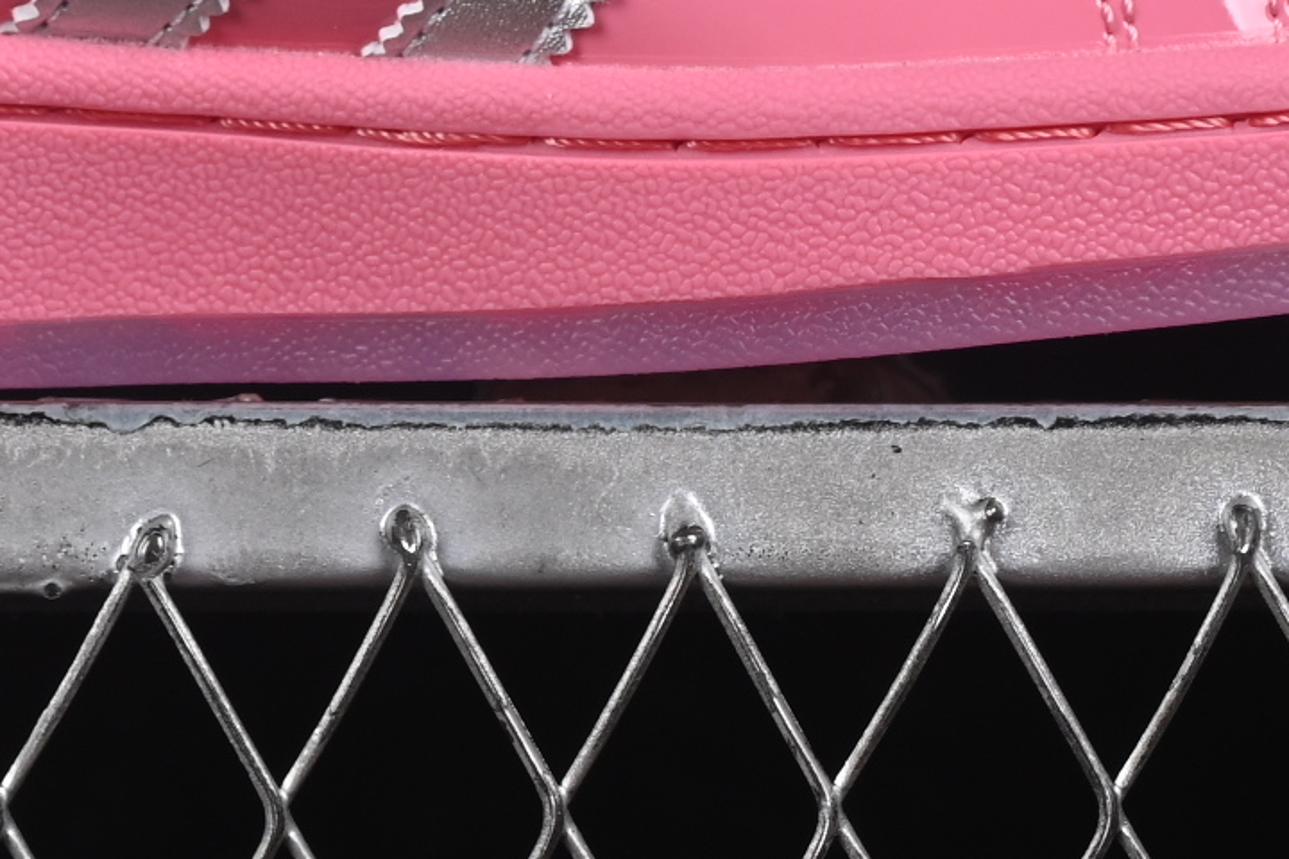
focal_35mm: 290
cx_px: 183
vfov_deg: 4.7
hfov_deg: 7.1
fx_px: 10383
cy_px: -623
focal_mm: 50
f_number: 8
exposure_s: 1/80
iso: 160
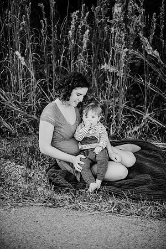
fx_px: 346
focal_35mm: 50
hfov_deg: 27.0
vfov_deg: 39.6
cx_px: 83
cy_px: 124
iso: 200
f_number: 1.8
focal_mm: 50
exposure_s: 1/800
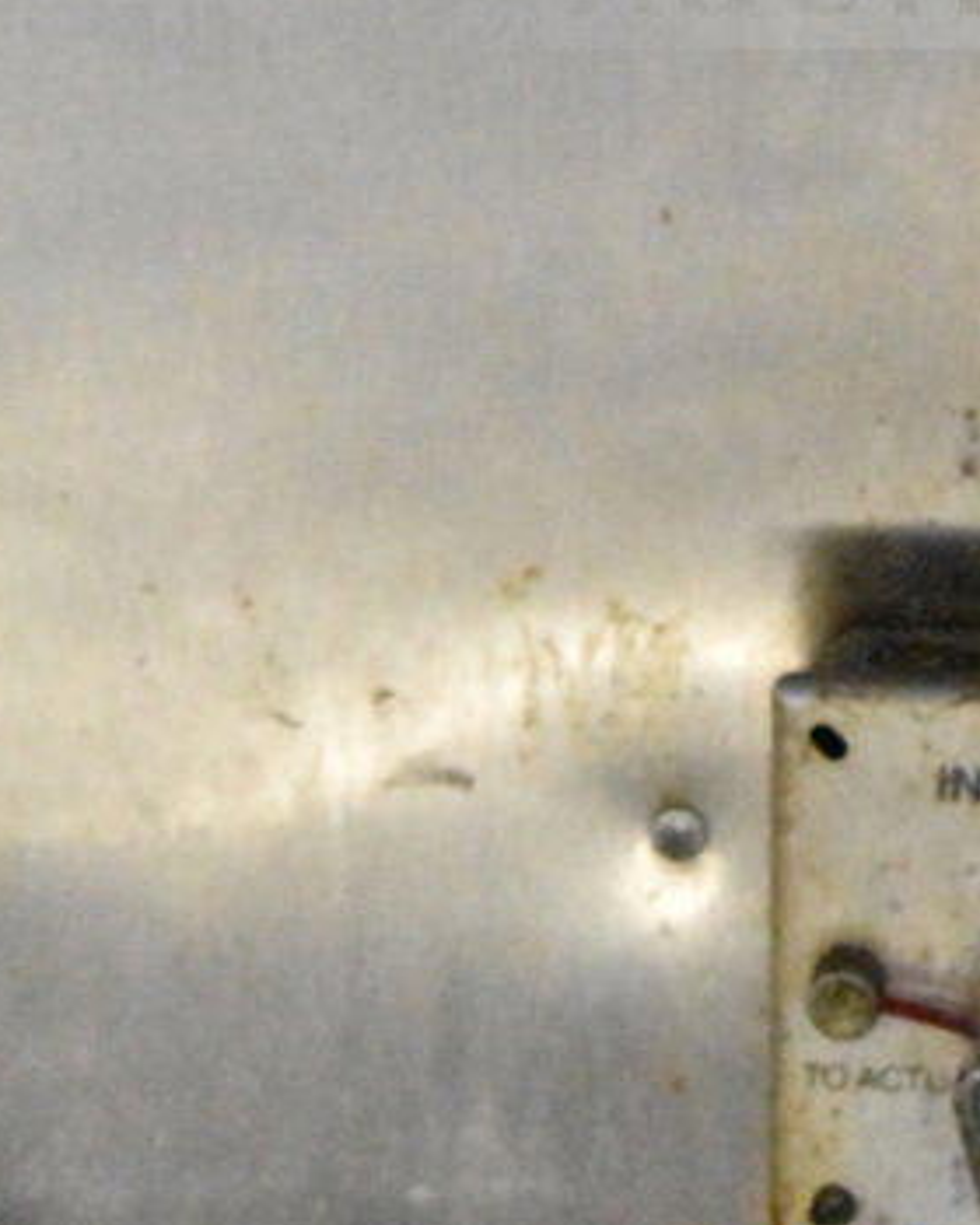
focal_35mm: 202
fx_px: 7332
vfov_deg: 9.4
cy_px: -229
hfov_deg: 7.6
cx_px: 931
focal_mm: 55
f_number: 5.6
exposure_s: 1/30
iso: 25600
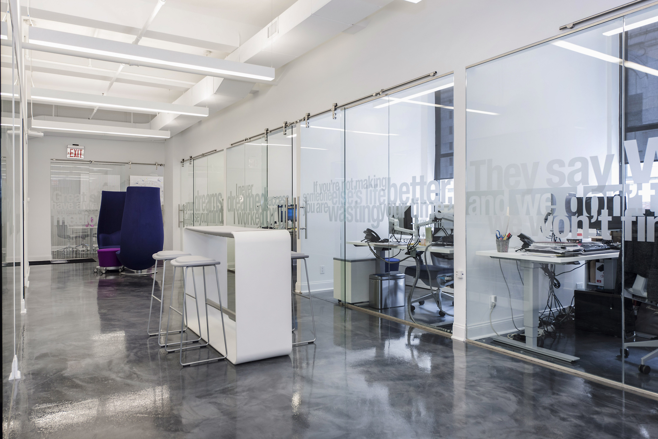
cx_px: 329
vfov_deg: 53.2
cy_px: 220
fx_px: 439
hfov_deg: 73.7
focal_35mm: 24
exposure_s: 1/30
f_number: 8
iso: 320
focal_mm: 24
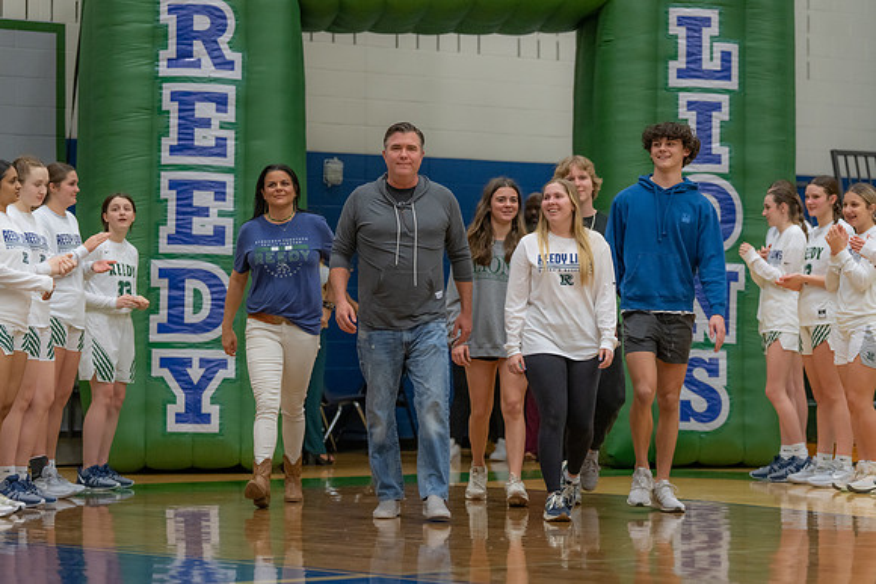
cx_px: 438
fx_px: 2802
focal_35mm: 115
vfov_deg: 11.9
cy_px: 292
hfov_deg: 17.8
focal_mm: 109
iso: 2000
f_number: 2.8
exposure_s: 1/400
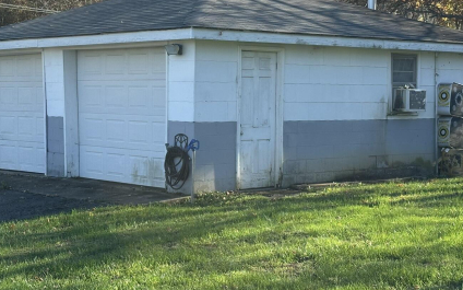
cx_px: 217
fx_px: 1009
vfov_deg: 16.3
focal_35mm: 80
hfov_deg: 25.8
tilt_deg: +1.2
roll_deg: -1.5
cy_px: 84
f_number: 1.78
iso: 64
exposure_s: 1/1305
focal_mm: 6.86
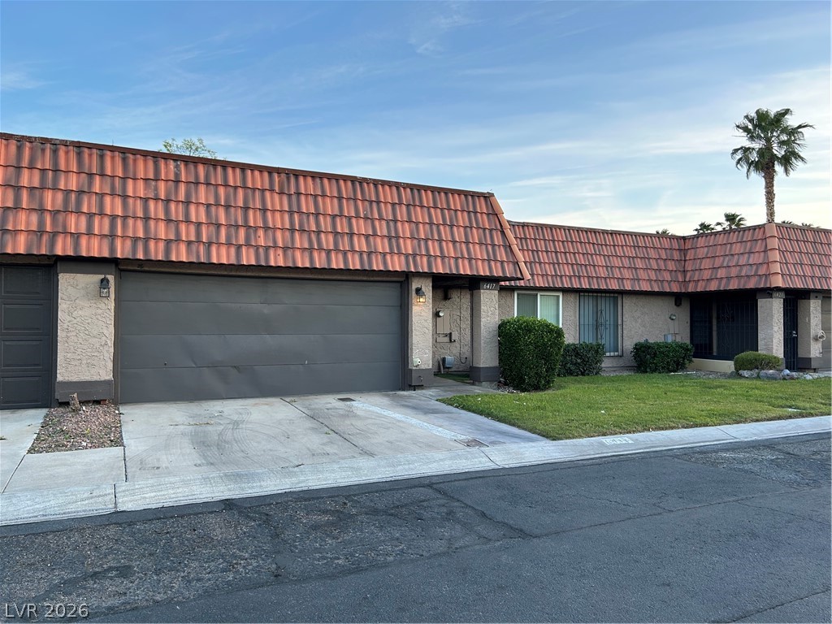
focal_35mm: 26
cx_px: 416
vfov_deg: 53.1
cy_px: 312
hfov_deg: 67.3
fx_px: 625
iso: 64
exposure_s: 1/160
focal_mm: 5.7
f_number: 1.5
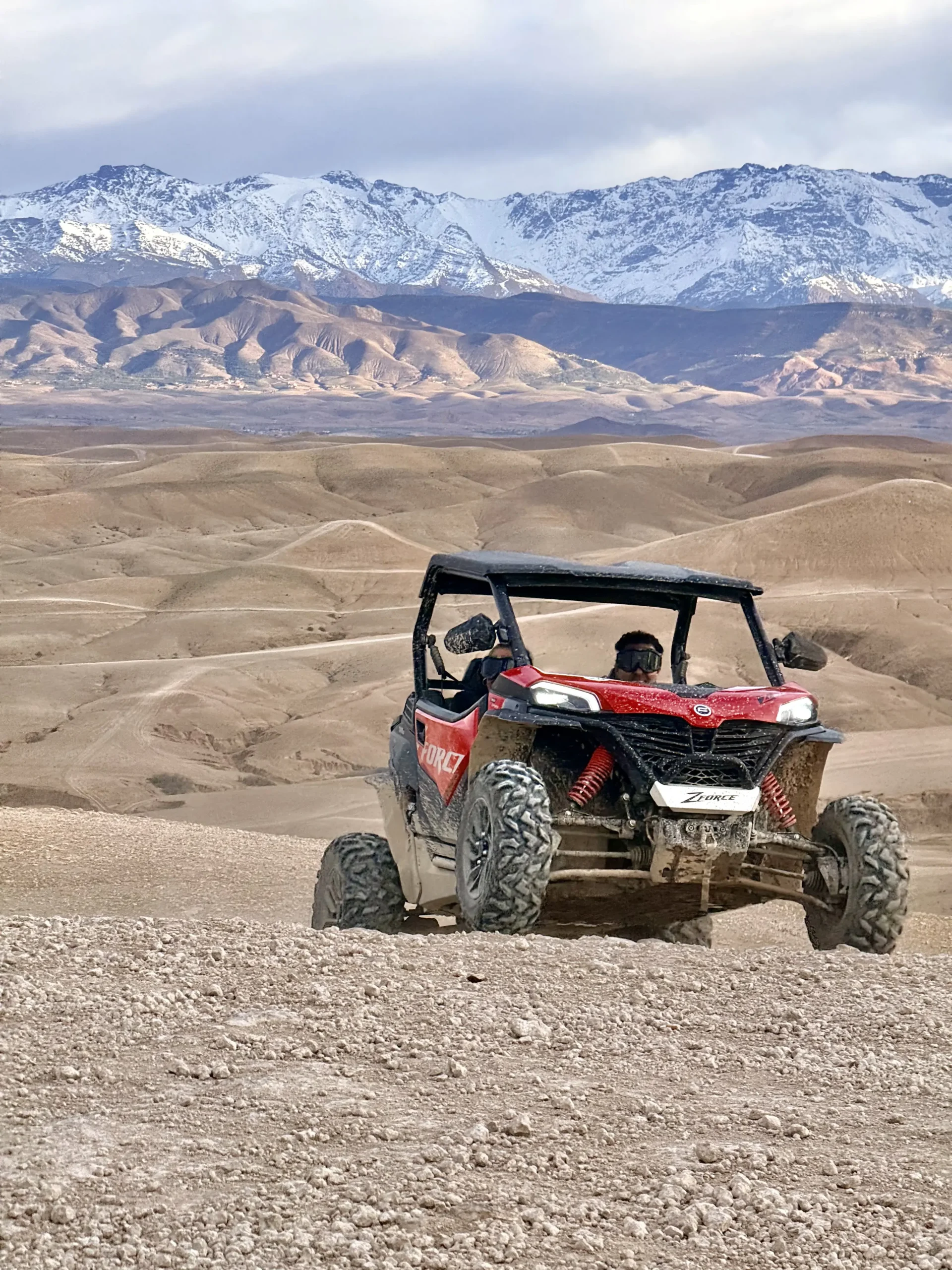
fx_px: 4400
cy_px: 635
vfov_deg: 16.4
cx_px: 476
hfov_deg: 12.3
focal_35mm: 120
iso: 64
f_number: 2.8
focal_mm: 15.66
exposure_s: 1/486
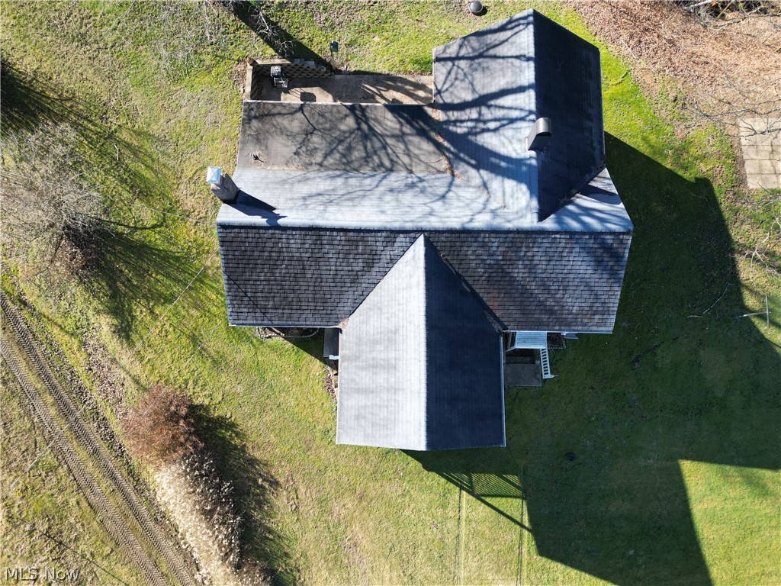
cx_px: 390
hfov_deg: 71.6
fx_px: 541
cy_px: 293
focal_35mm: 24
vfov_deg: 56.8
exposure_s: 1/640
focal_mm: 6.72
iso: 130
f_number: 1.7
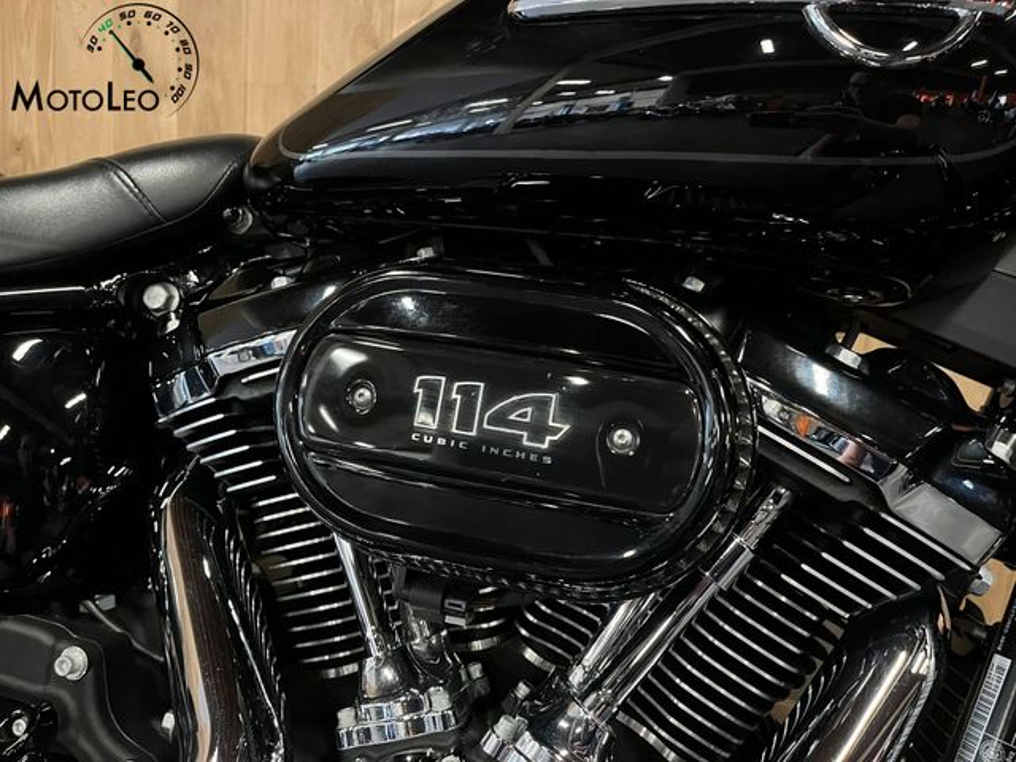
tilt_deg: -11.8
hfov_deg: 67.3
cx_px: 508
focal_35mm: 26
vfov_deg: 53.1
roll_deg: -5.3
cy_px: 381
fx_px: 763
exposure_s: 1/25
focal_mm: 5.1
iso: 800
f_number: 1.6
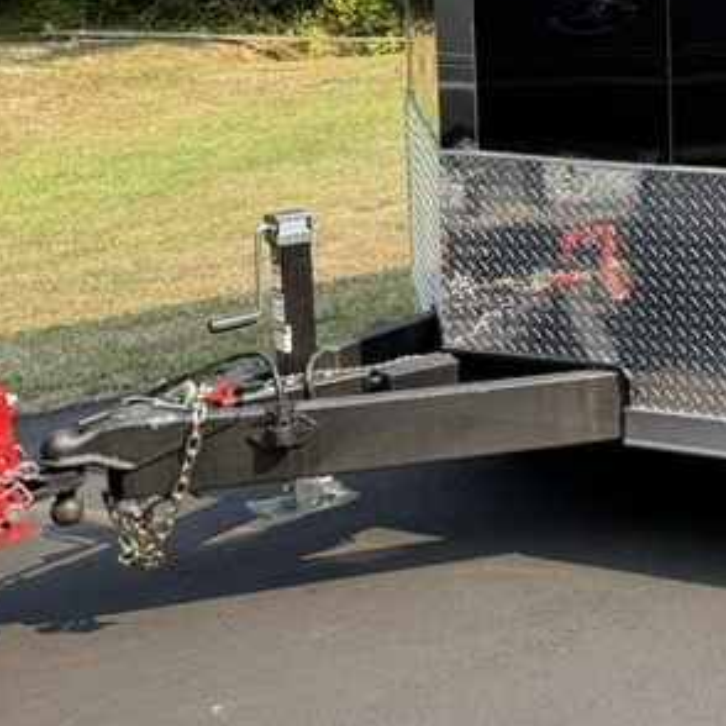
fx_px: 1756
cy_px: -2
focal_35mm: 74
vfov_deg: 22.5
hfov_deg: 19.8
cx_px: 1126
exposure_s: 1/1046
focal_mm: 6.76
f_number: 1.78
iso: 100
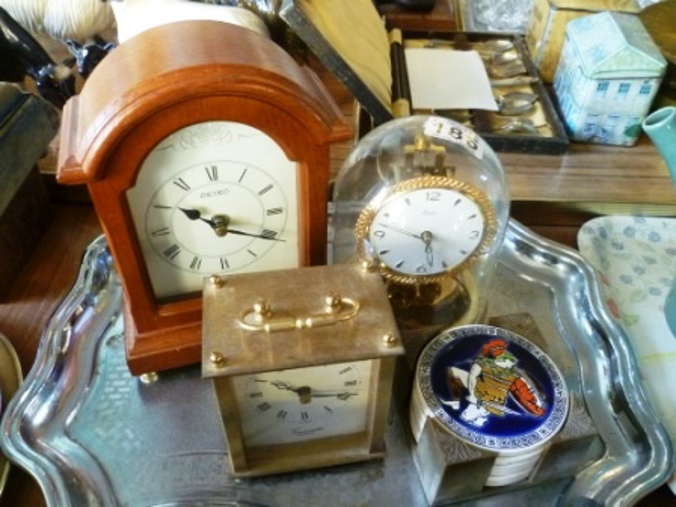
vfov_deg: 49.7
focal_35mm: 28
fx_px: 547
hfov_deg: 63.4
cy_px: 254
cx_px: 338
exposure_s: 1/20
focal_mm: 5
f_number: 2.8
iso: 400
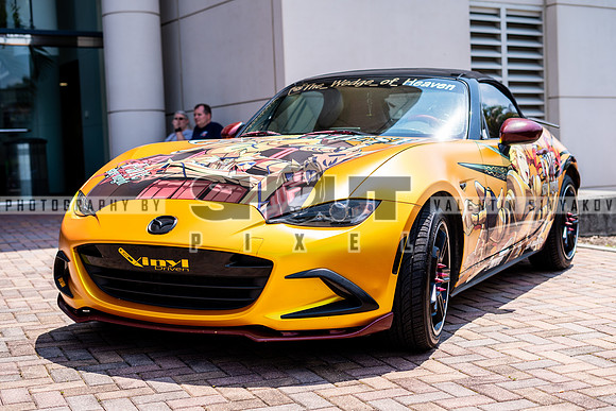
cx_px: 323
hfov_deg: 37.5
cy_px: 218
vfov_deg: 25.5
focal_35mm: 53
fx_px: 907
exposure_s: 1/800
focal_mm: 50
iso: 50
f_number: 3.2
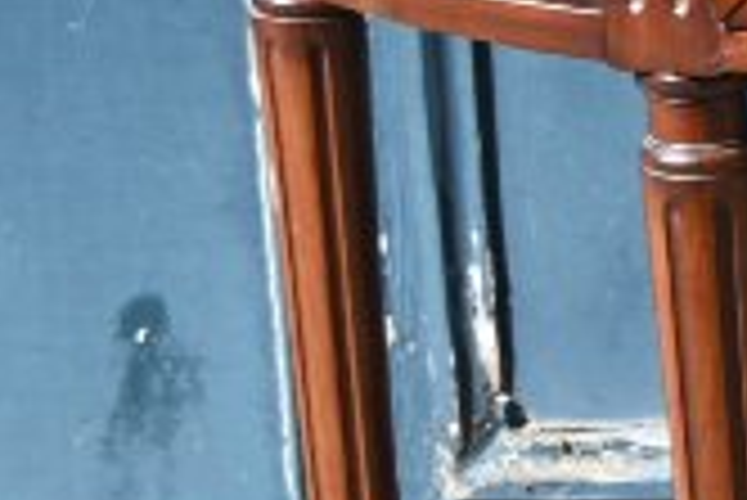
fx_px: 7863
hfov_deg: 5.0
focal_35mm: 379
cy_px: 707
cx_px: 2696
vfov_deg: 3.6
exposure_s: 1/250
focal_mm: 35
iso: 140
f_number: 5.6
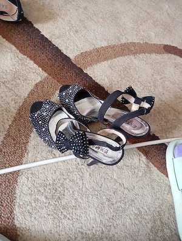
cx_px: 91
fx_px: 196
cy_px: 120
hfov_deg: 49.9
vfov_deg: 63.4
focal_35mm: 28
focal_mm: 4.27
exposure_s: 1/20
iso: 1343
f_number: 1.8
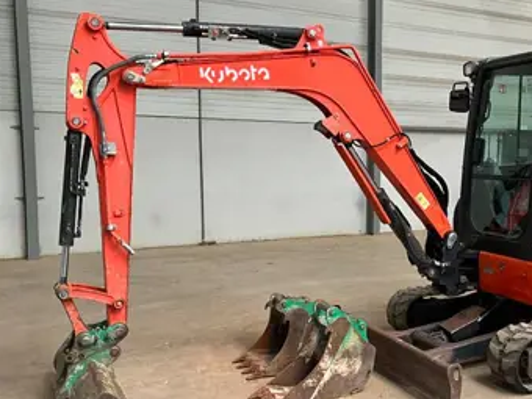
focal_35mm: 41
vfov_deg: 35.1
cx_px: 371
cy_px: 230
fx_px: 630
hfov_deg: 44.8
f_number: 1.8
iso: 64
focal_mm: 3
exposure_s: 1/62
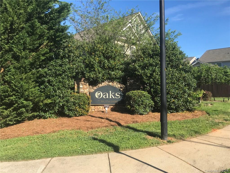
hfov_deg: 63.4
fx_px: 186
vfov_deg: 49.7
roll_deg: +0.6
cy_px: 86
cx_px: 115
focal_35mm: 28
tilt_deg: +1.9
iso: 20
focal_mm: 3.99
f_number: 1.8
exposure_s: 1/1277
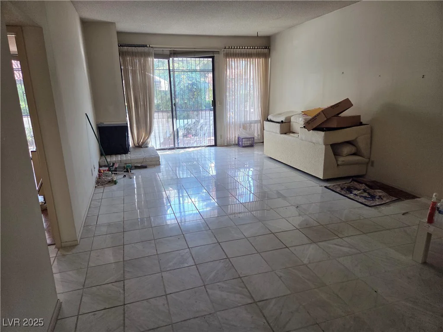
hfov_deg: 73.9
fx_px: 294
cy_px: 166
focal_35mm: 23
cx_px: 222
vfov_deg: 58.9
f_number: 1.8
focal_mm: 5.4
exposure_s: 1/180
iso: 125
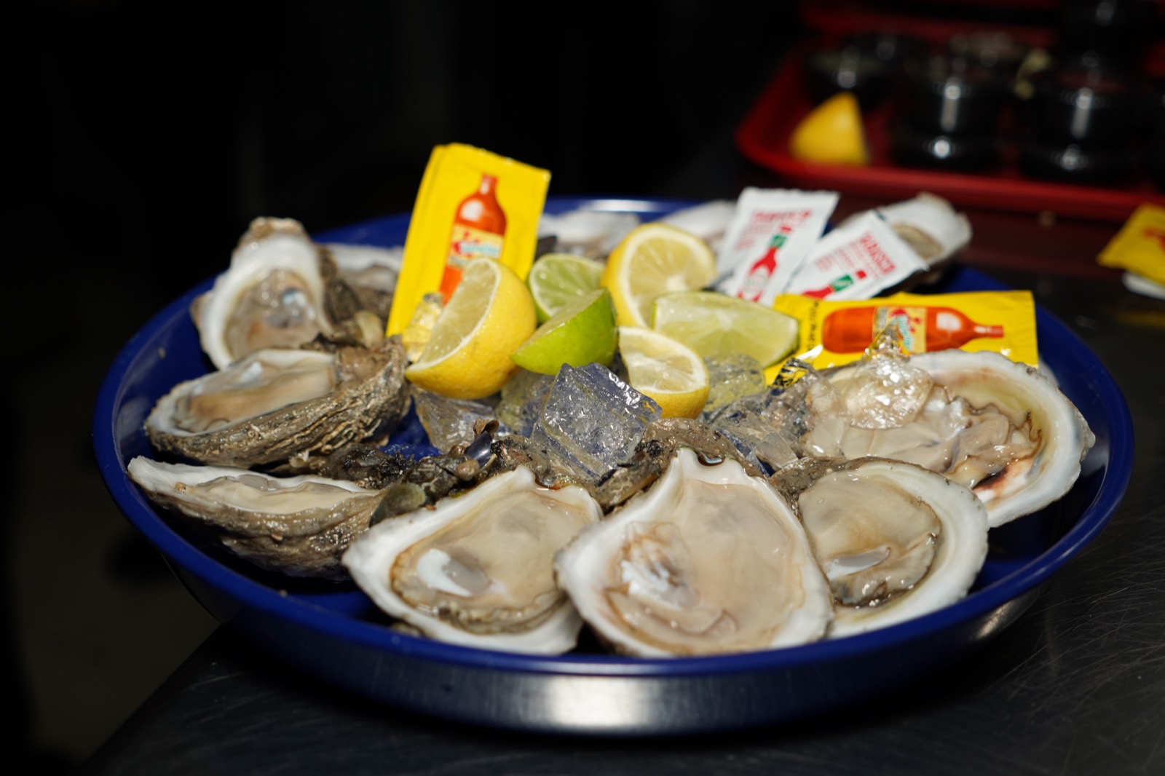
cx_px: 582
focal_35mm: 41
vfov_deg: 32.6
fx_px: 1326
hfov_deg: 47.4
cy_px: 388
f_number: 4
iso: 100
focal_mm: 41
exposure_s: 1/200
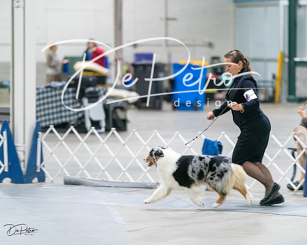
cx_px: 154
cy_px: 122
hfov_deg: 8.6
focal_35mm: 225
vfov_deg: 6.9
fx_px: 2046
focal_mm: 200
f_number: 2.8
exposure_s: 1/200
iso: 4000
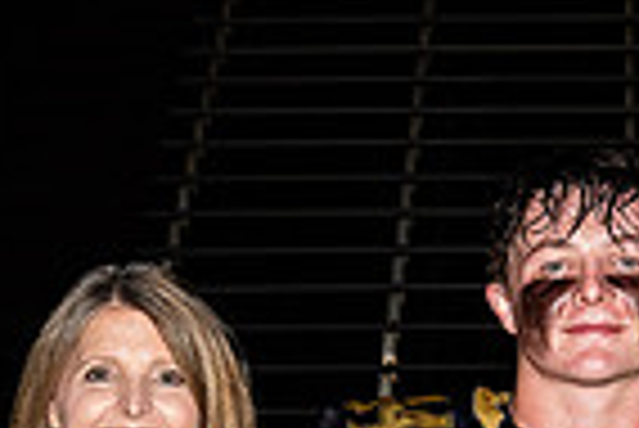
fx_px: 4851
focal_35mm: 273
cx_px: 661
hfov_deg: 7.5
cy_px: 852
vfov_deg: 5.0
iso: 320
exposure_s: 1/200
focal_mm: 36
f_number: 5
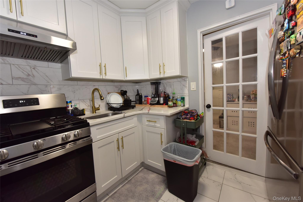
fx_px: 118
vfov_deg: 81.2
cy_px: 101
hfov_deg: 104.3
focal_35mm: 14
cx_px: 152
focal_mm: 14
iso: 1100
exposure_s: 1/60
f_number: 7.1
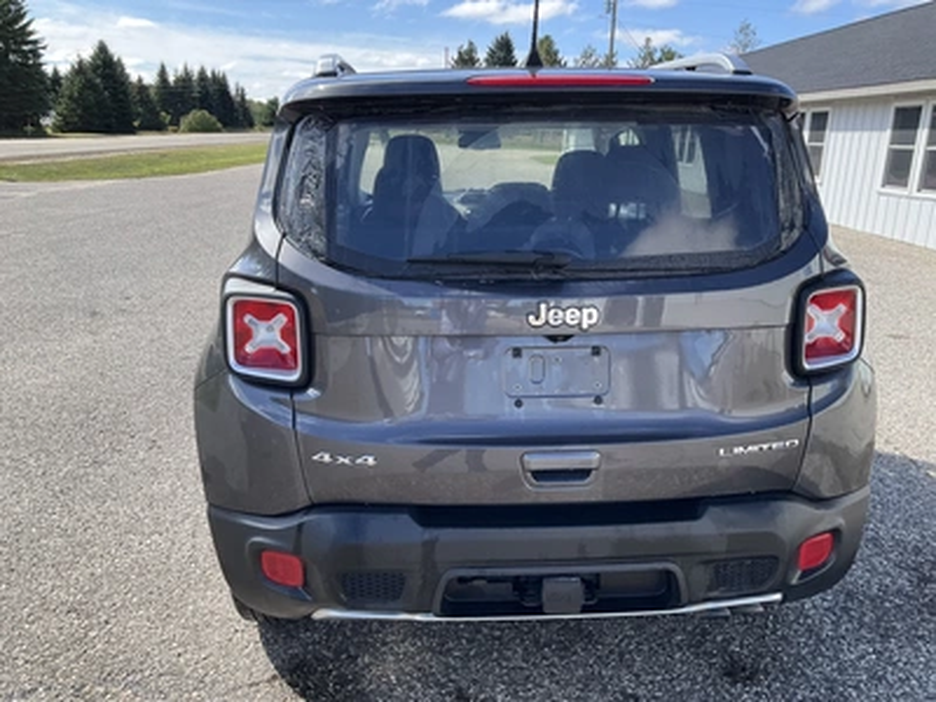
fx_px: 784
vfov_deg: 48.2
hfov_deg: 61.7
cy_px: 351
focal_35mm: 29
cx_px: 468
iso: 25
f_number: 1.8
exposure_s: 1/519
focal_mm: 3
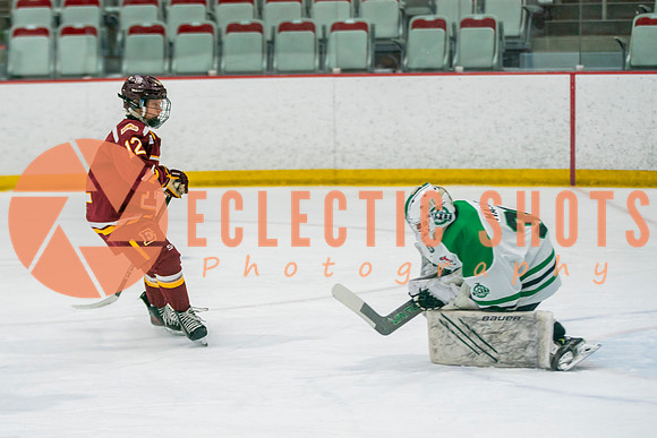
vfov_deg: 8.0
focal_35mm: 172
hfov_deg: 12.0
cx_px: 278
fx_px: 3134
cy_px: 250
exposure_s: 1/640
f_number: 2.8
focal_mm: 115
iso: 500
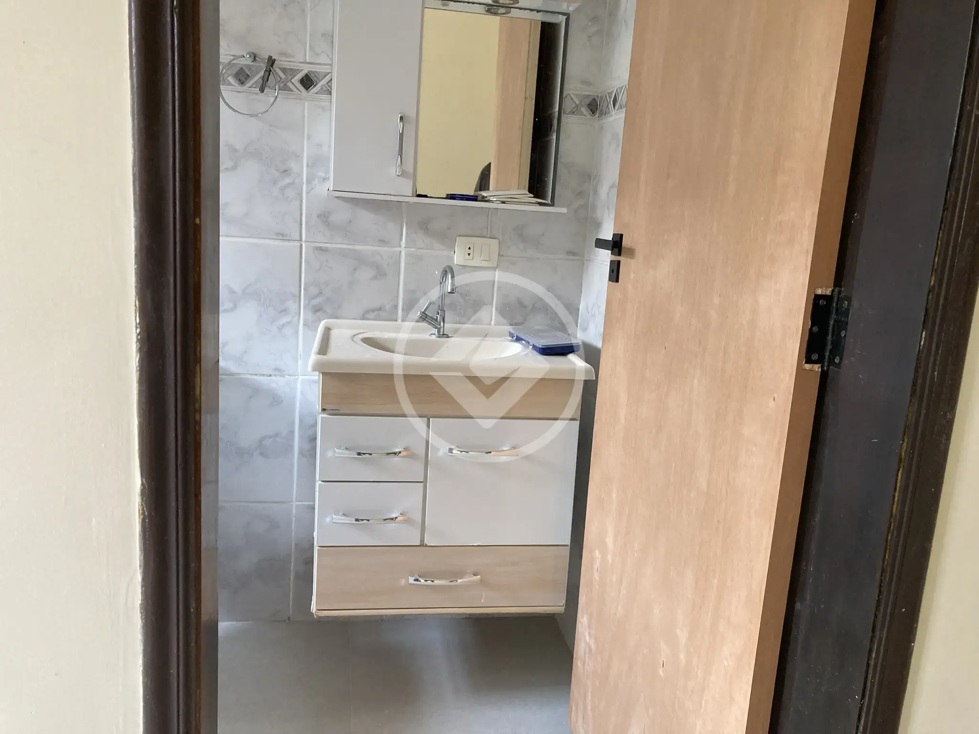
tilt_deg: -10.7
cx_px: 490
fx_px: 792
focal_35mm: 28
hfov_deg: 63.4
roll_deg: -4.5
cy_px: 367
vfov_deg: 49.7
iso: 125
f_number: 1.8
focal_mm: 3.99
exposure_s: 1/60
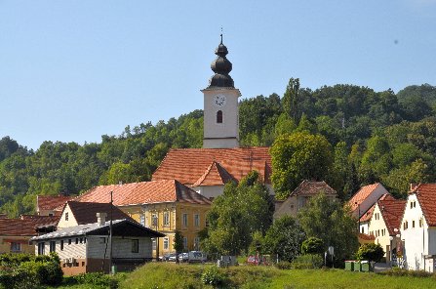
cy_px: 144
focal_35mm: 102
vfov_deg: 13.4
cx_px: 218
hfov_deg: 20.1
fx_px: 1233
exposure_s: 1/500
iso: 500
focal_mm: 68
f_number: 11
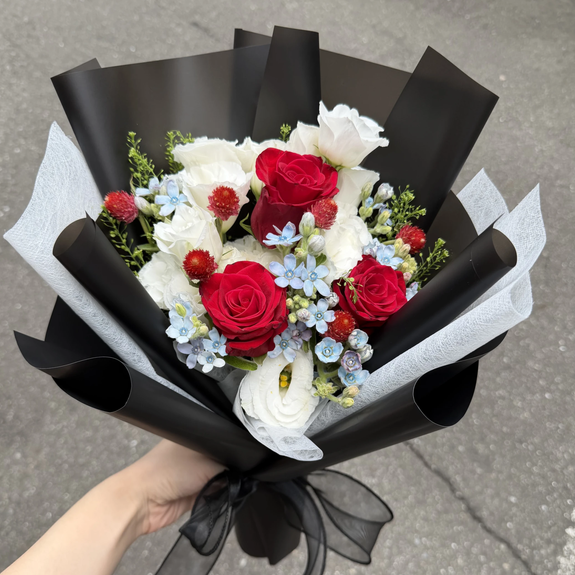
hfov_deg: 55.6
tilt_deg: -55.8
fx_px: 545
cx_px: 282
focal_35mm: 29
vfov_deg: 55.3
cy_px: 338
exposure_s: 1/612
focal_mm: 6.76
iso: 80
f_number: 1.78
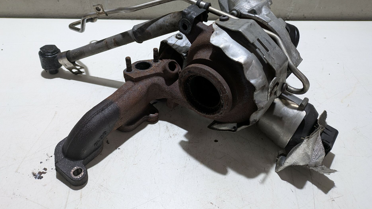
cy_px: 80
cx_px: 188
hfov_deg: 67.9
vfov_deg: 41.2
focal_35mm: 28
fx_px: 276
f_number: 1.89
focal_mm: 5.43
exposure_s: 1/33.3
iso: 51
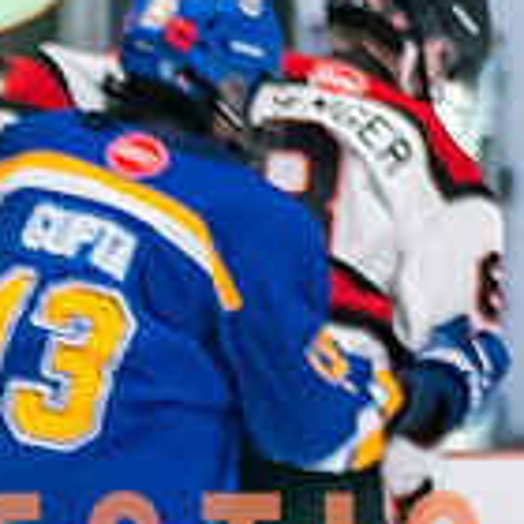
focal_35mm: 978
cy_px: 1196
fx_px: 16749
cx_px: -446
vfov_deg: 1.8
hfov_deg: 1.8
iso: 2000
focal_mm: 120
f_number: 2.8
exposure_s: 1/640
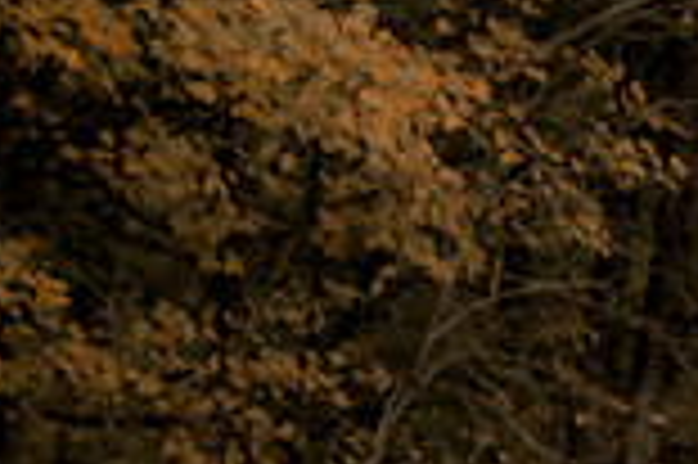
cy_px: 845
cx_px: 513
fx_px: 5074
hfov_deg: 7.9
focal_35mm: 262
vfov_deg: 5.2
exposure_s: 1/125
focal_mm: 70
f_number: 2.8
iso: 250
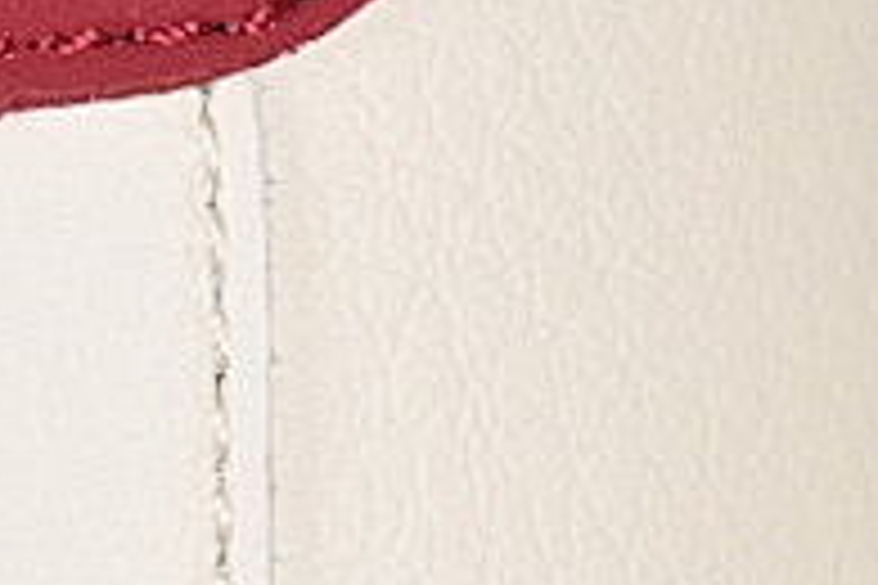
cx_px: -18
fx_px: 10145
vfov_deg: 3.3
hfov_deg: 4.9
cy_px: 346
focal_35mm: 416
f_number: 7.1
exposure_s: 1/80
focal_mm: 50
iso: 160
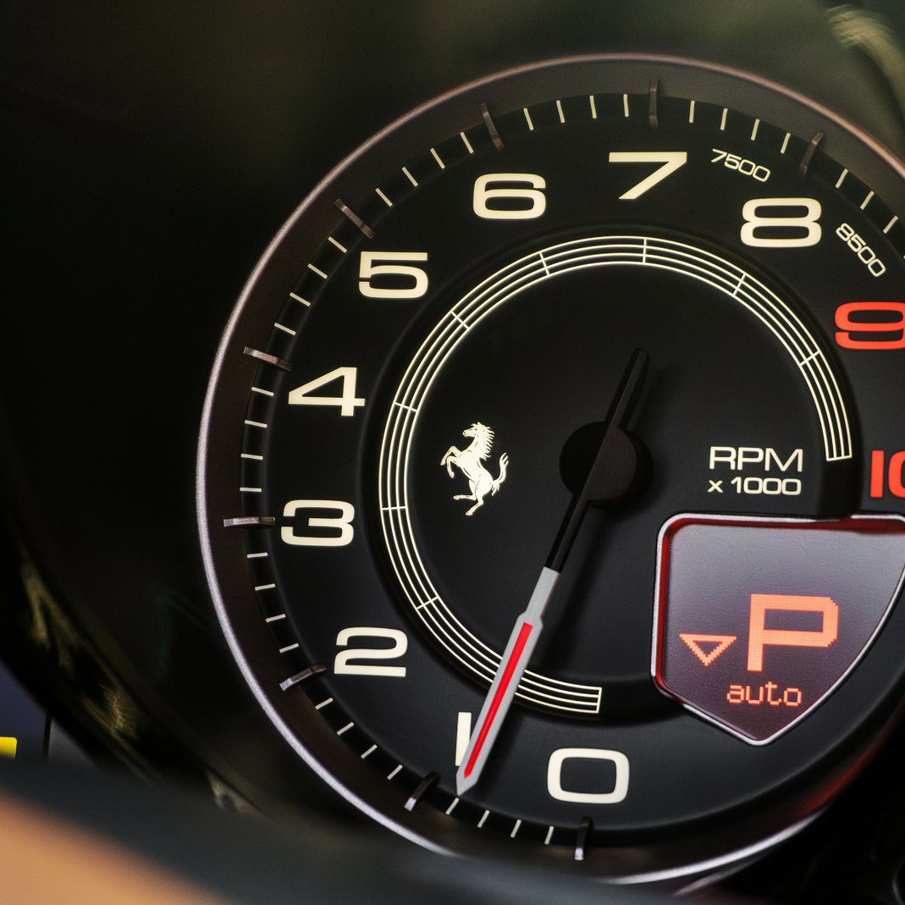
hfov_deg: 20.4
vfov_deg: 20.4
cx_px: 552
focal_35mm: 85
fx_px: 2514
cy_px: 452
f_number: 5.6
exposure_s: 1/100
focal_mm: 44
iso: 6400
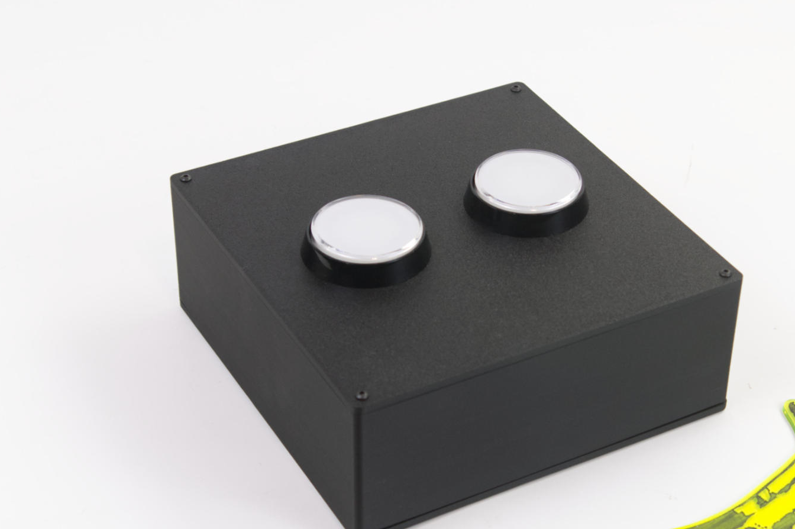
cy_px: 320
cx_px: 479
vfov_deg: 22.6
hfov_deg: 33.3
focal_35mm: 60
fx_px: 1324
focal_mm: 28
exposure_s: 1/80
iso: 200
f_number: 4
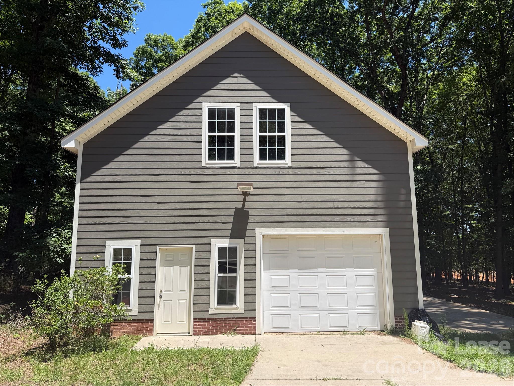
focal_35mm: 24
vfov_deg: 56.8
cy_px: 193
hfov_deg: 71.6
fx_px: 356
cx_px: 257
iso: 80
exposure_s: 1/3425
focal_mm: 6.76
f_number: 1.78
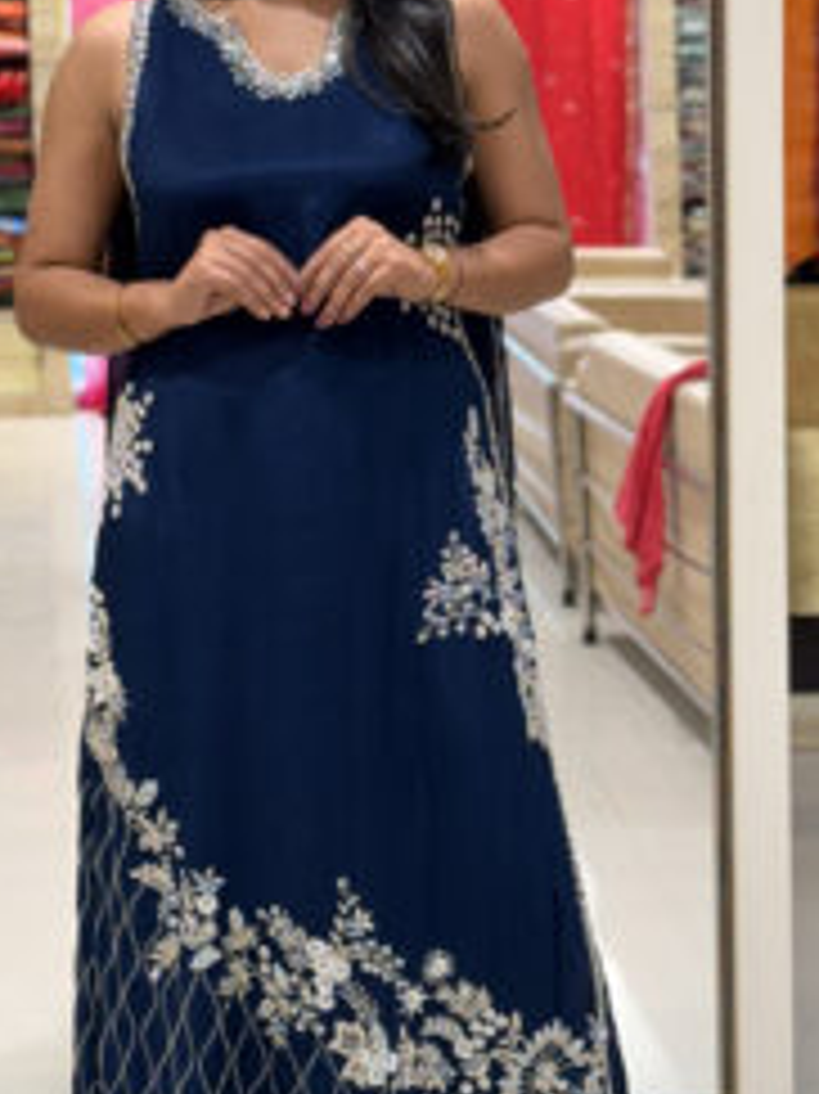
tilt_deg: -7.9
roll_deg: +1.3
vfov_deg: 24.7
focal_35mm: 79
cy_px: 540
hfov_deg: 18.6
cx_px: 364
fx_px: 2494
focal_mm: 6.76
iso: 50
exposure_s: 1/100
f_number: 1.78
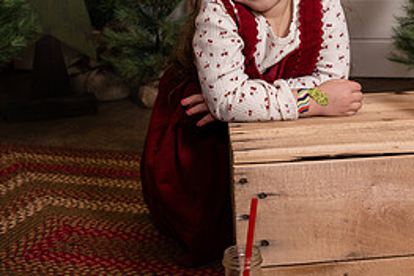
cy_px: 53
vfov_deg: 22.3
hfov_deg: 32.9
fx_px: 690
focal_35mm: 60
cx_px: 299
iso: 250
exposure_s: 1/250
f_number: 4
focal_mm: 24
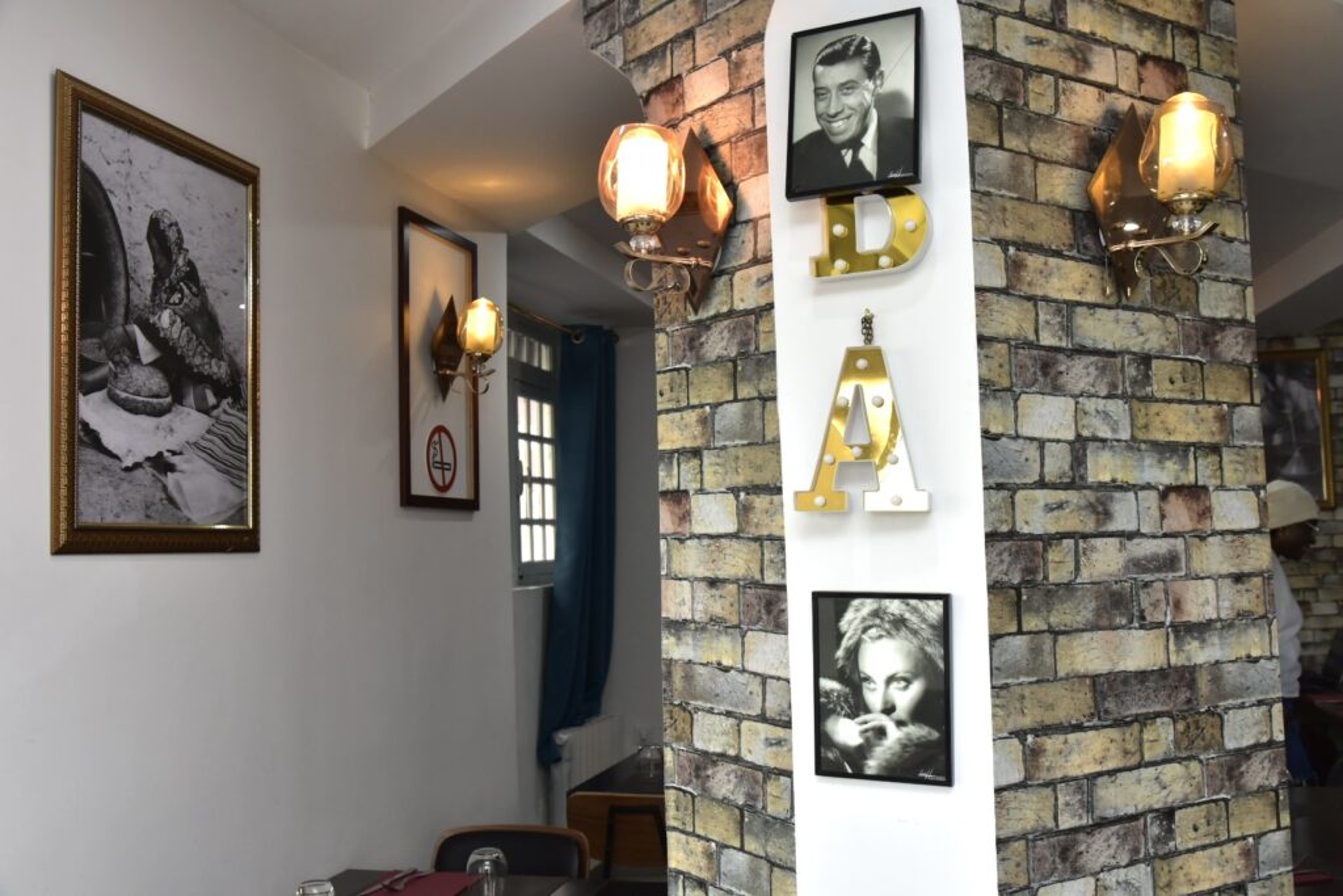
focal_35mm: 34
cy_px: 448
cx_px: 672
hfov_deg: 55.8
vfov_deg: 38.9
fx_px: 1268
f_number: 6.3
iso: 1600
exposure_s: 1/160
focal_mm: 34
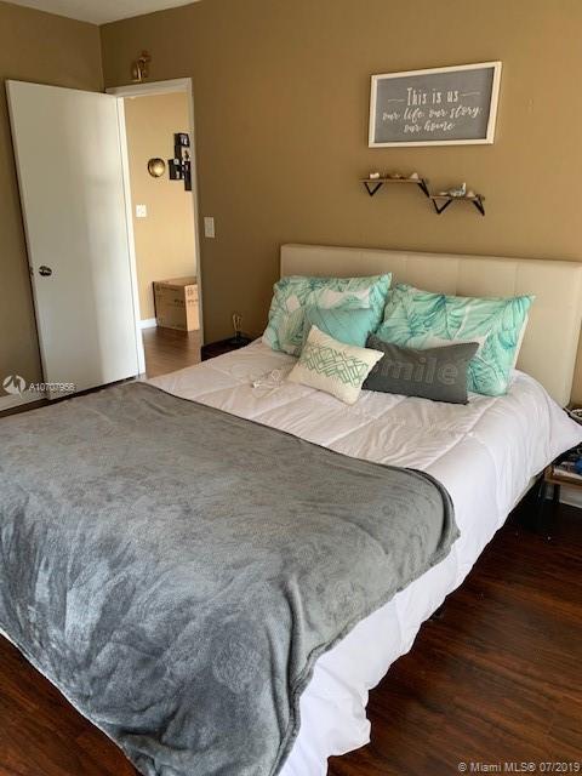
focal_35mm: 26
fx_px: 583
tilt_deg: -20.4
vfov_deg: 67.3
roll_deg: -1.0
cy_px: 388
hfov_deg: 53.1
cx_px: 291
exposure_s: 1/60
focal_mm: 4.25
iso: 125
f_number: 1.8
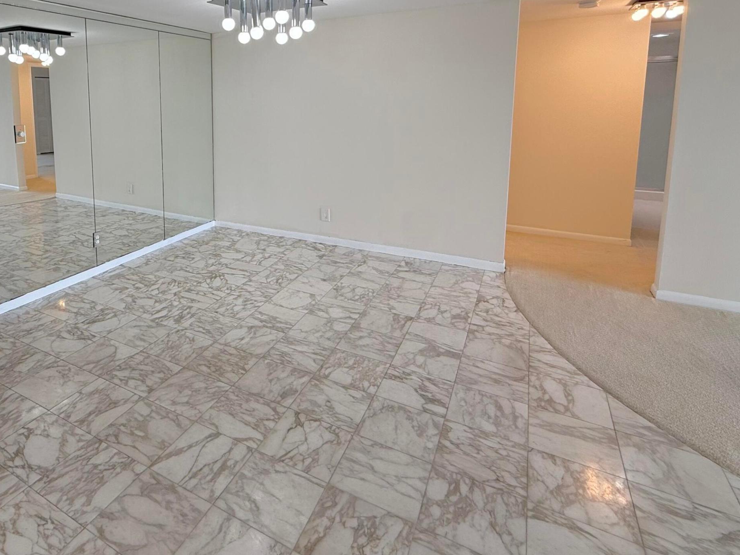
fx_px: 470
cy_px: 158
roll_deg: +1.0
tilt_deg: -6.4
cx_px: 225
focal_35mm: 22
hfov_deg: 73.2
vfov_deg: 58.7
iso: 64
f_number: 2.2
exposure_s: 1/181
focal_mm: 2.22
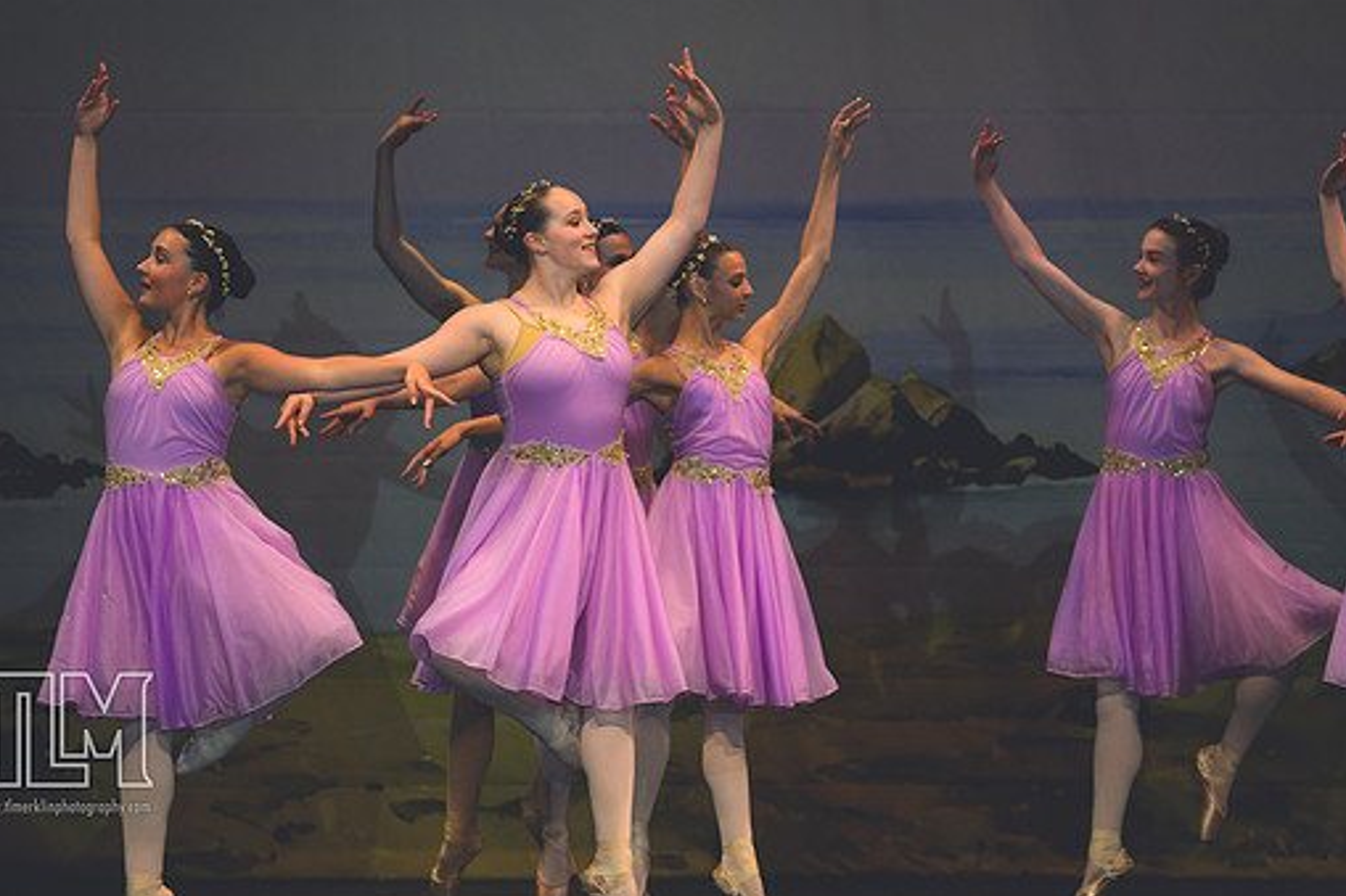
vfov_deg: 4.0
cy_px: 426
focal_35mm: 342
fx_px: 12782
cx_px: 635
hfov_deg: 6.0
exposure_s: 1/500
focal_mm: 200
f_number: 2.8
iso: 560
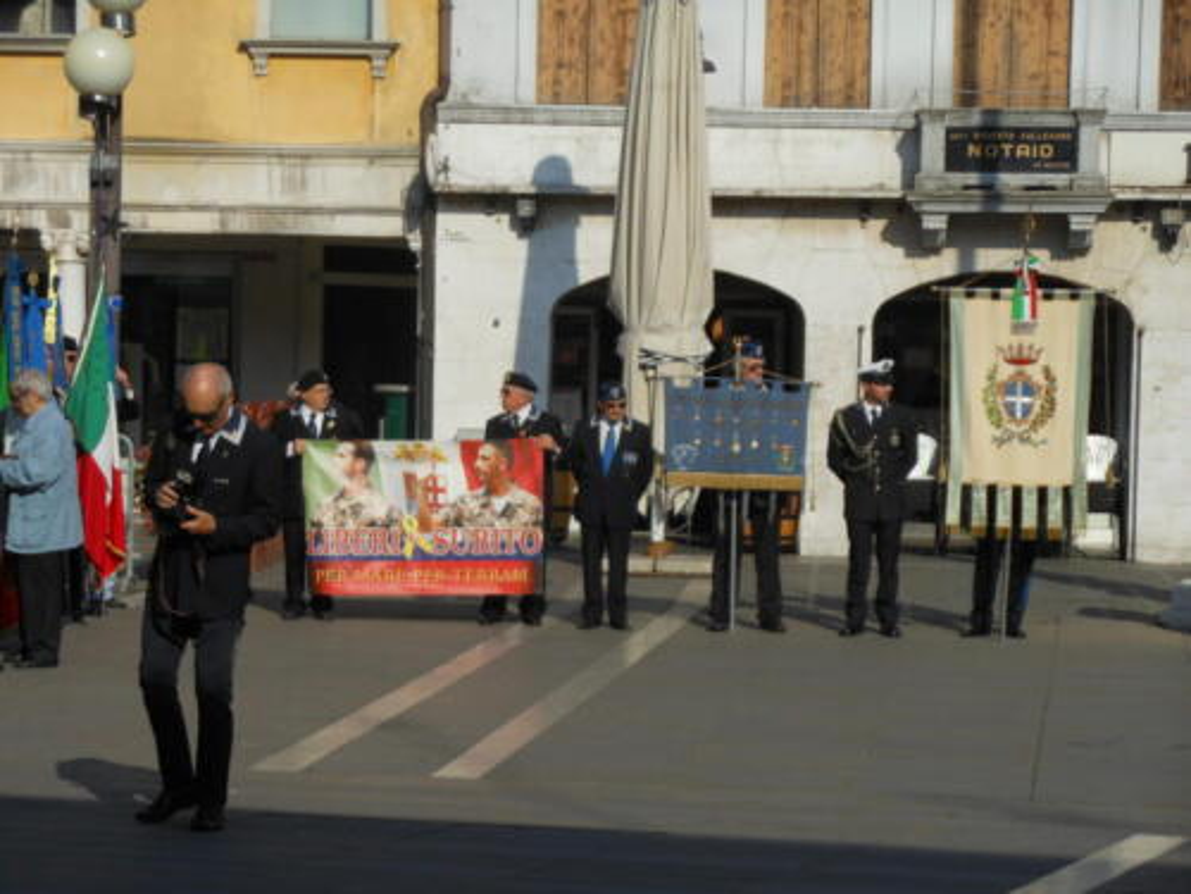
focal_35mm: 127
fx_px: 4370
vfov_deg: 11.7
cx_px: 596
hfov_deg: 15.5
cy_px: 447
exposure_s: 1/800
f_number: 5
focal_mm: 22.6
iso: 80
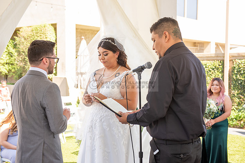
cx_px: 122
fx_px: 354
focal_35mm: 52
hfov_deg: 38.2
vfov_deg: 26.0
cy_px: 82
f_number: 4
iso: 100
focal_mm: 52
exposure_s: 1/100
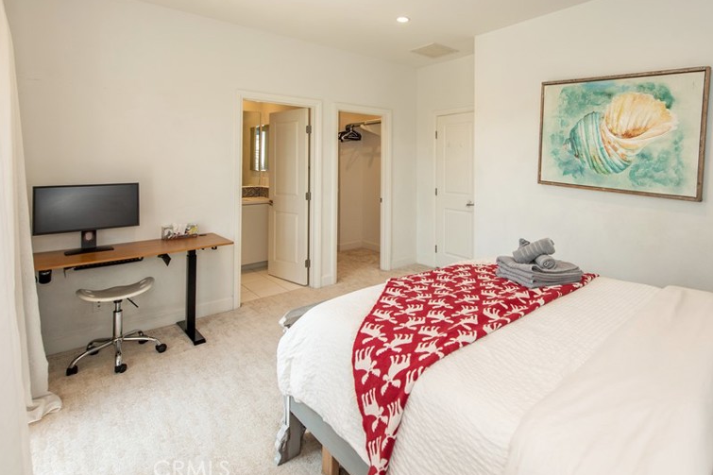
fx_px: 376
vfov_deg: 63.0
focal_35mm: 19
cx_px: 427
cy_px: 160
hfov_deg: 85.9
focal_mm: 14
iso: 450
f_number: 5.6
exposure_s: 1/125
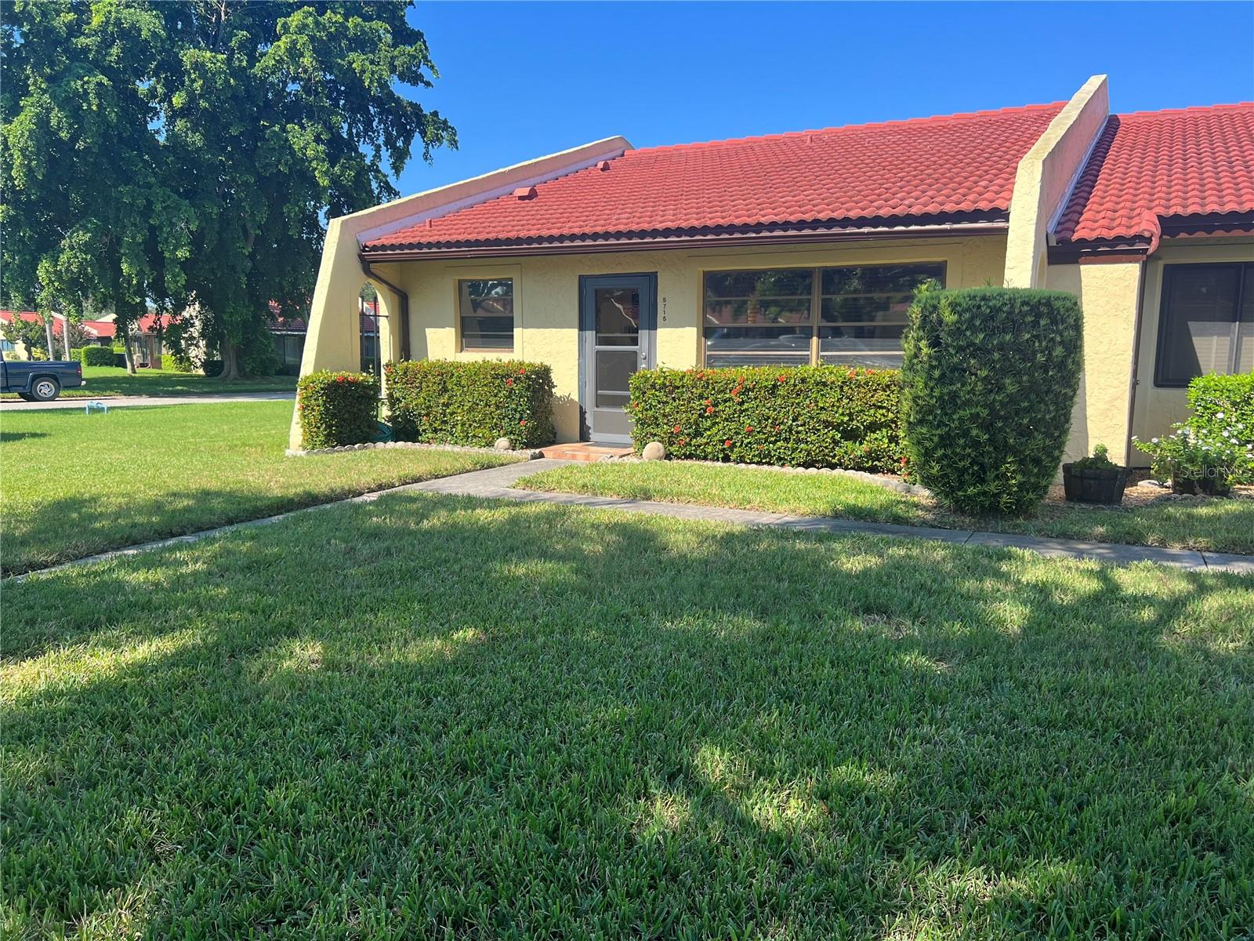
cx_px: 627
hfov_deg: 67.3
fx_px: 942
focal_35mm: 26
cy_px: 470
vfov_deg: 53.1
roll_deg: -0.5
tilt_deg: -7.0
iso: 50
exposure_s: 1/1575
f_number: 1.5
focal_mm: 5.7
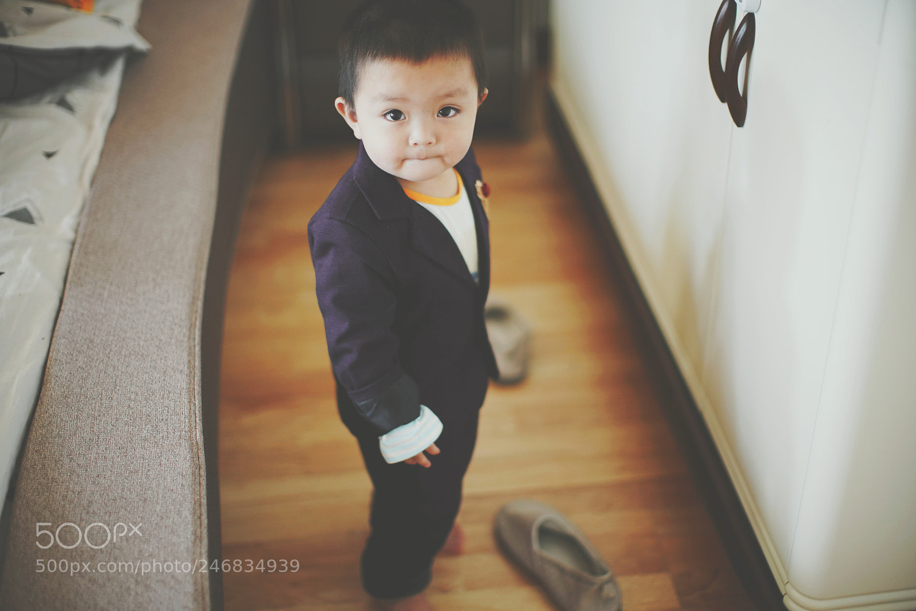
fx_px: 1272
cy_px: 306
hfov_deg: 39.6
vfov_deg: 27.0
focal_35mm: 50
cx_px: 458
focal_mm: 50
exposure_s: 1/500
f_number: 1.3
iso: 800
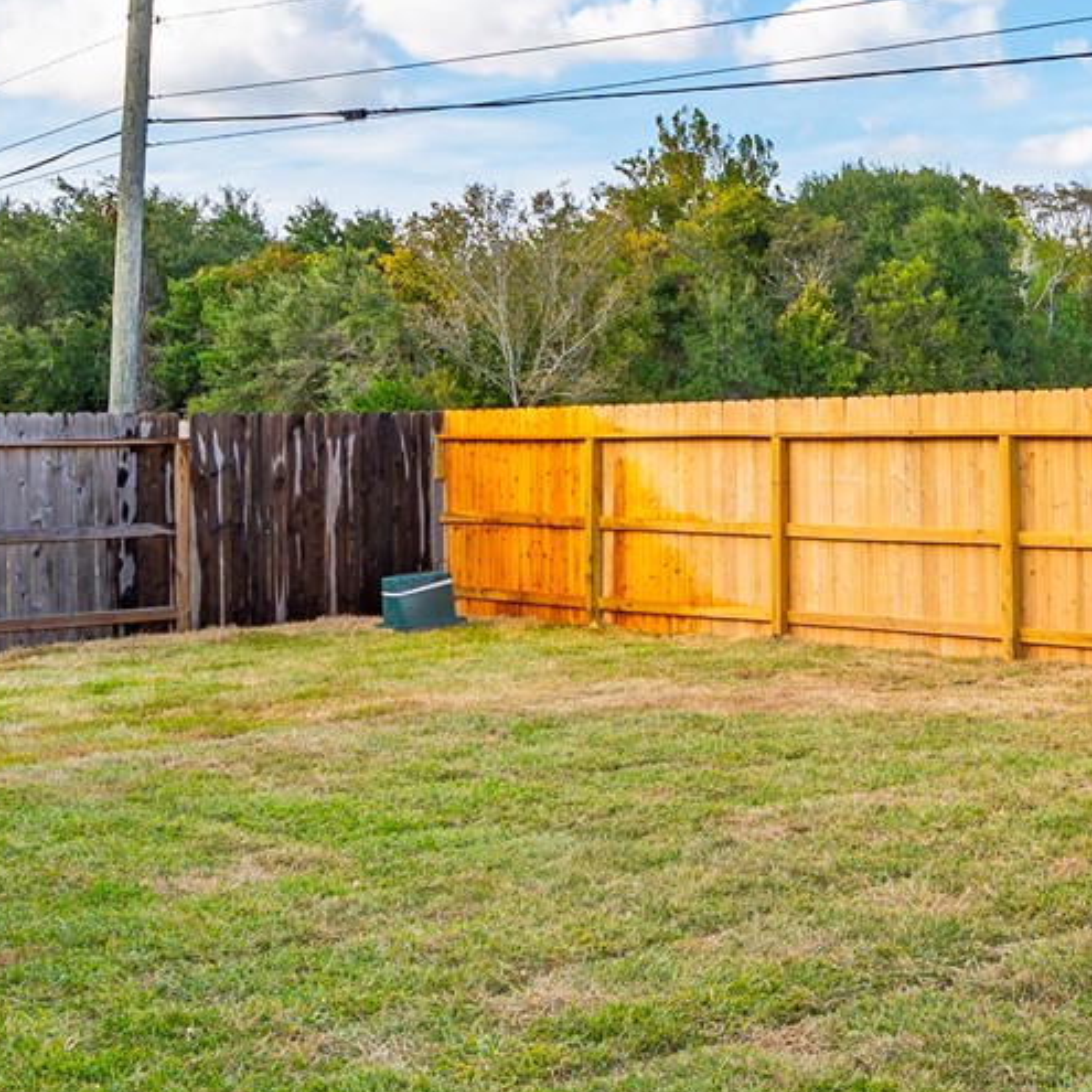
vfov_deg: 30.5
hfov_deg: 28.6
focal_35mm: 56
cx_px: 1099
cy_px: 459
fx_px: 1999
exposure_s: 1/80
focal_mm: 15
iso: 125
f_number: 11
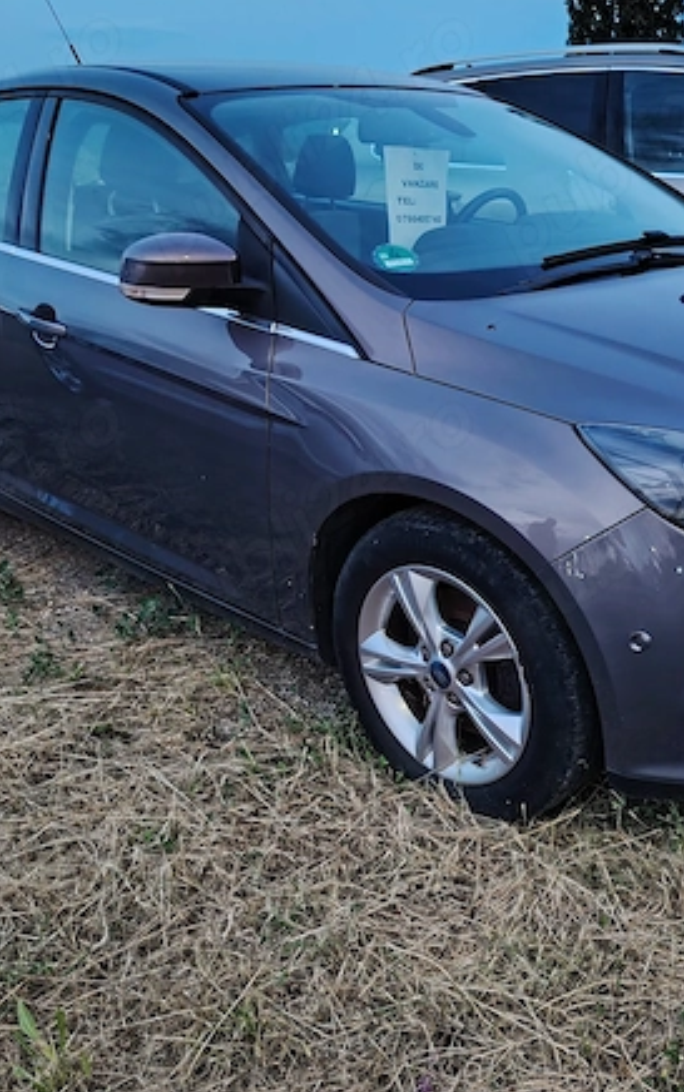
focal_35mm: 35
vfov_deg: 55.3
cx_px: 486
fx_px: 1043
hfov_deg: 35.7
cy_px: 549
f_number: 1.75
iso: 2281
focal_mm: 5.25
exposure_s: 1/25
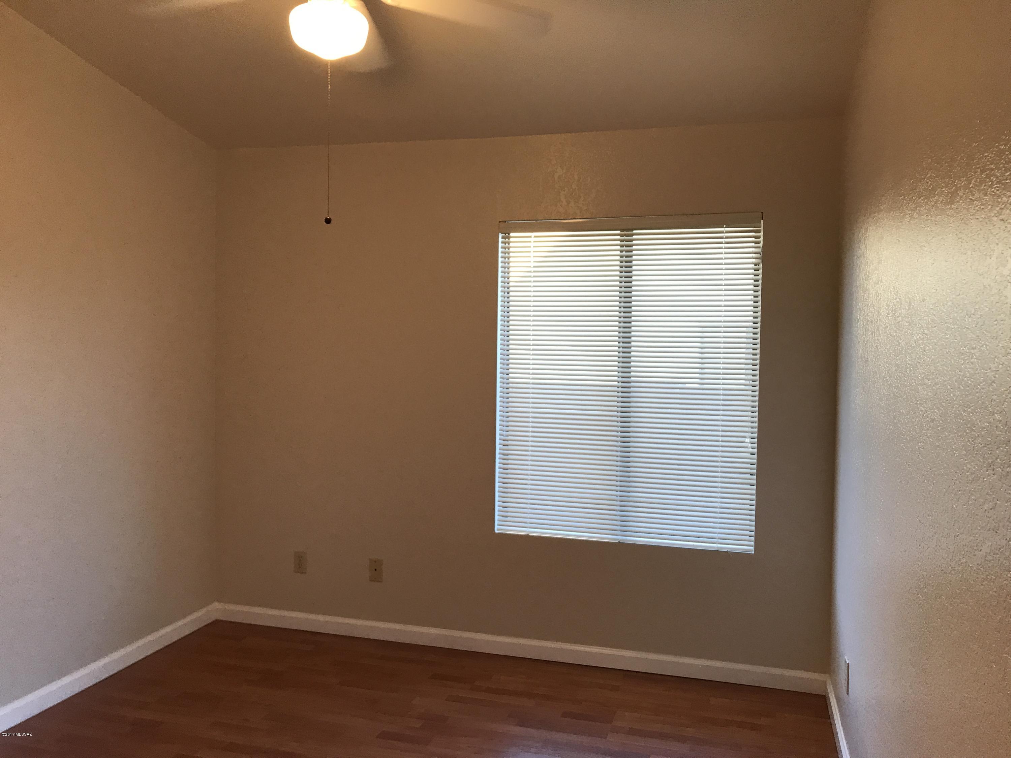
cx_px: 506
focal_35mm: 28
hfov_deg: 63.4
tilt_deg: -3.5
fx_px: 818
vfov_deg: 49.7
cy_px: 379
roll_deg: +0.8
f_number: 1.8
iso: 25
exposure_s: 1/30
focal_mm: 3.99
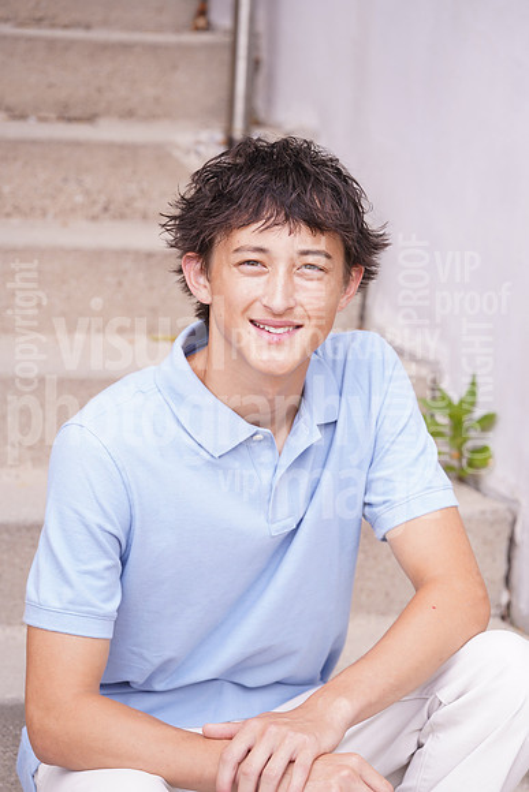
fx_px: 2665
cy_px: 396
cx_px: 264
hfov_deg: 11.3
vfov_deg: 16.9
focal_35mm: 121
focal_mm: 121
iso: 100
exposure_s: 1/100
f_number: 5
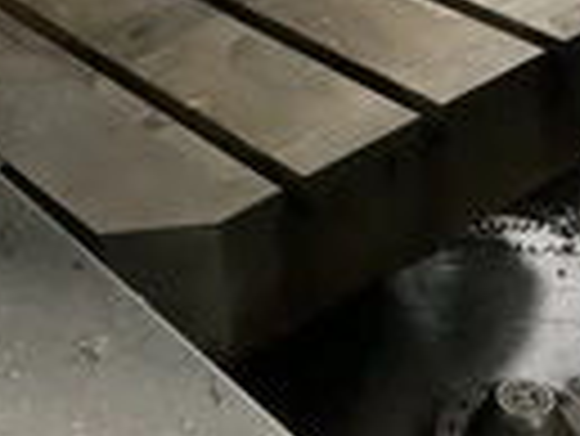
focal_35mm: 90
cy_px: 9
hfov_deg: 21.6
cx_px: 180
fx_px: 1509
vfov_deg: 16.1
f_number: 1.8
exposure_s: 1/20
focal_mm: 3
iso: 500
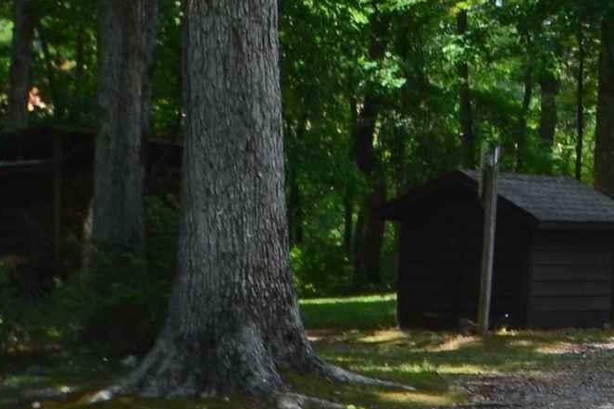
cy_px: -29
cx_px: 1372
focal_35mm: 153
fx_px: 2609
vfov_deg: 8.9
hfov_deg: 11.5
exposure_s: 1/250
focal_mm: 22
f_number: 10
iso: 400
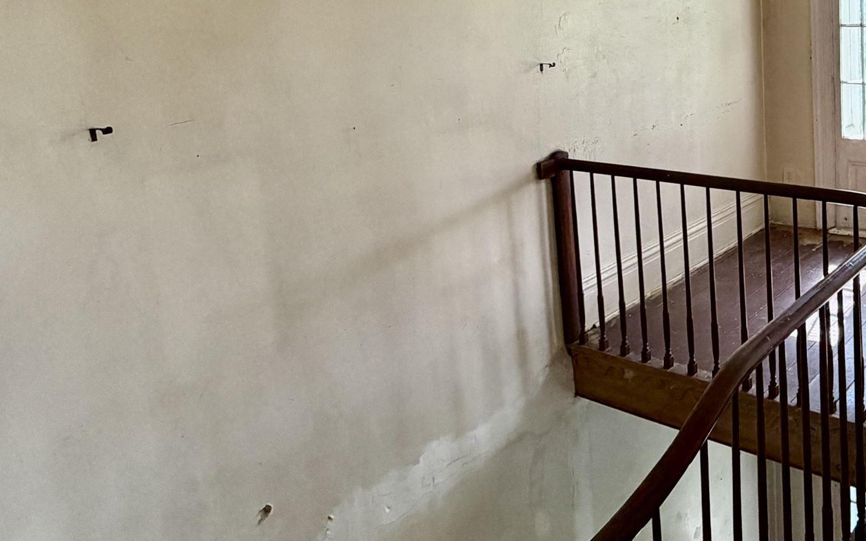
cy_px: 100
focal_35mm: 34
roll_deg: +1.9
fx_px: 802
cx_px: 679
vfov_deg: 35.9
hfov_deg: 53.4
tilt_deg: -7.6
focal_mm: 2.22
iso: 320
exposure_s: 1/121
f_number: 2.2
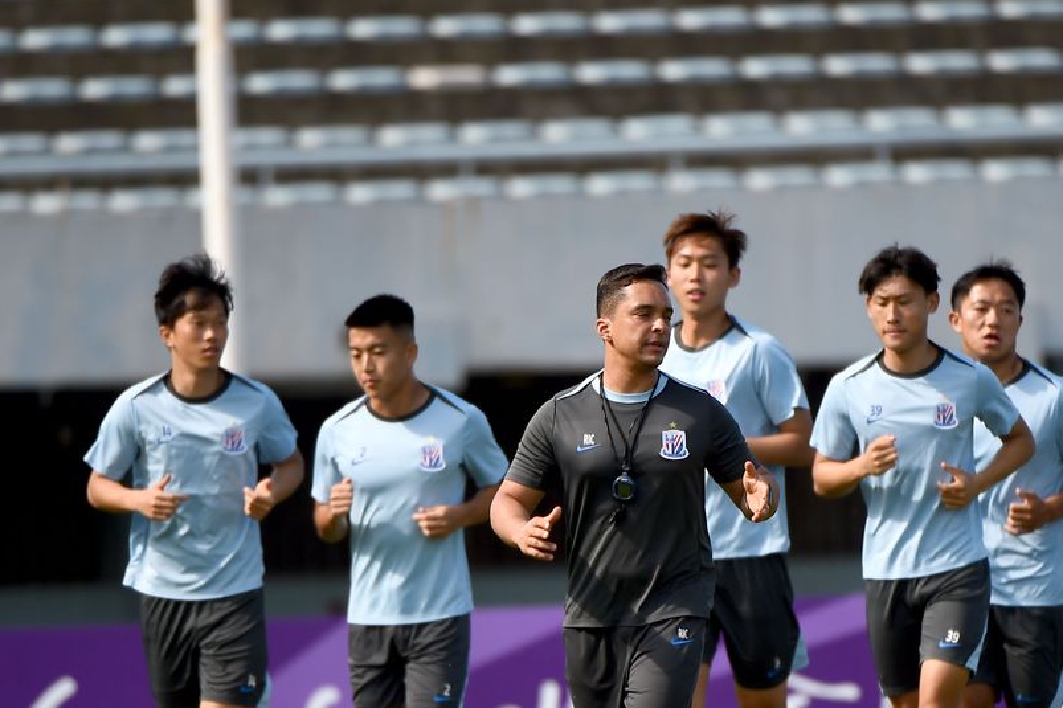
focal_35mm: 598
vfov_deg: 2.3
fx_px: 17653
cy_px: 516
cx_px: 671
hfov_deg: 3.4
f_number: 4
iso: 200
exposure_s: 1/800
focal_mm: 400
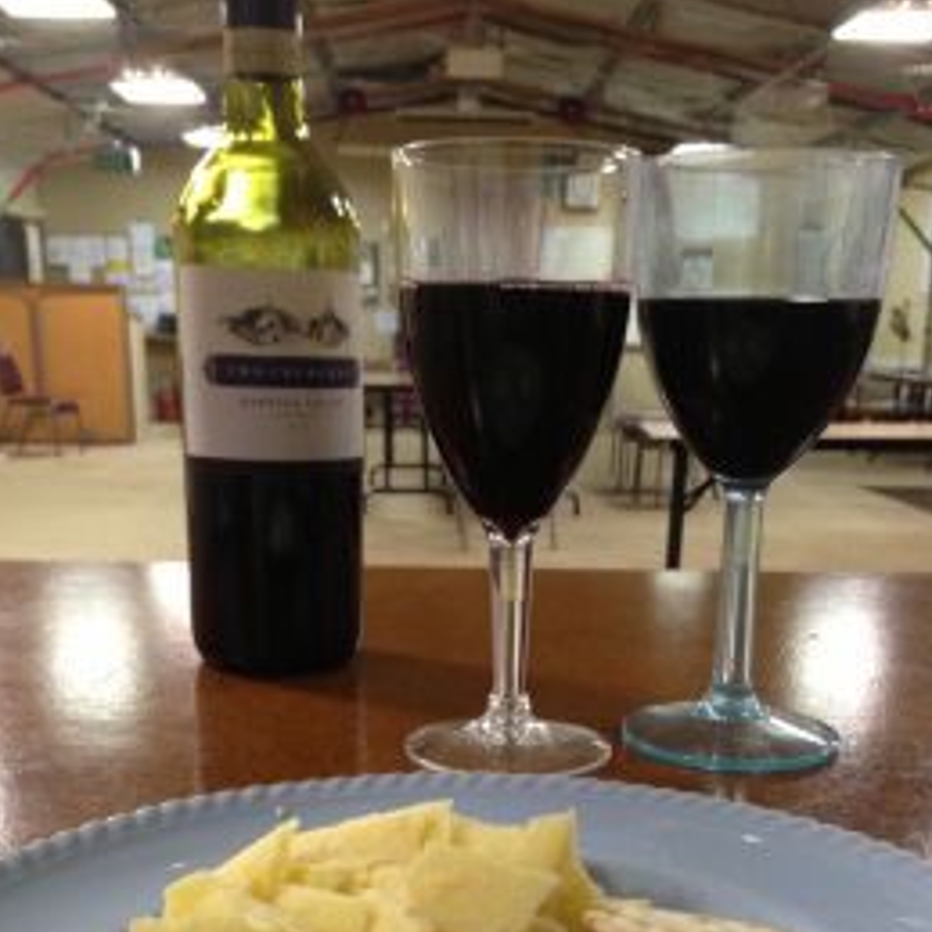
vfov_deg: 36.8
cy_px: 687
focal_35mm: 45
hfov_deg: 37.5
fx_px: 1371
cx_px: 504
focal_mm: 4.13
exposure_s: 1/20
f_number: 2.4
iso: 200
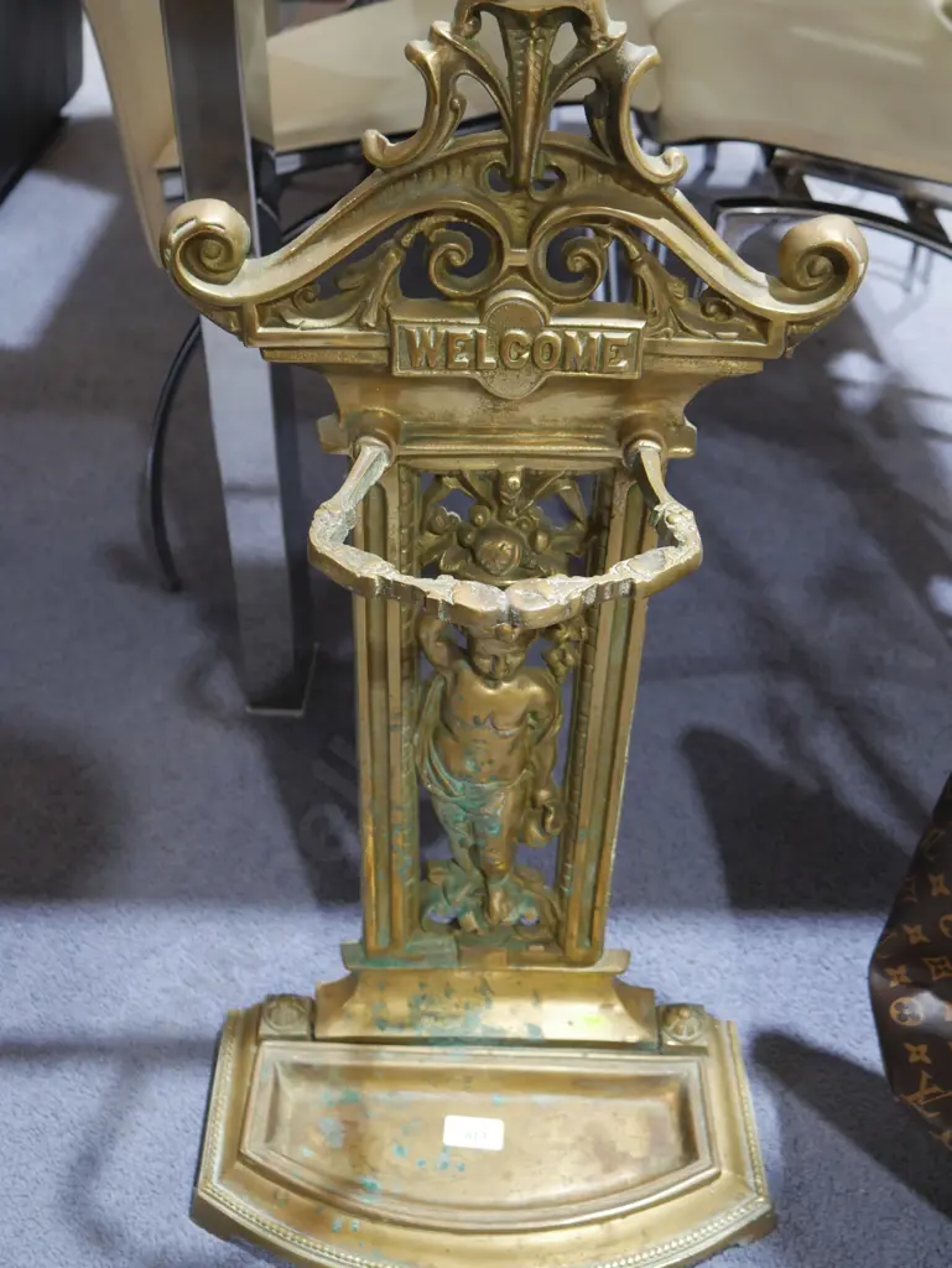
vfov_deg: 51.3
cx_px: 476
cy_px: 634
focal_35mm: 36
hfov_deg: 39.7
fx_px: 1319
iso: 1000
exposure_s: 1/60
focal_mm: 18
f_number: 4
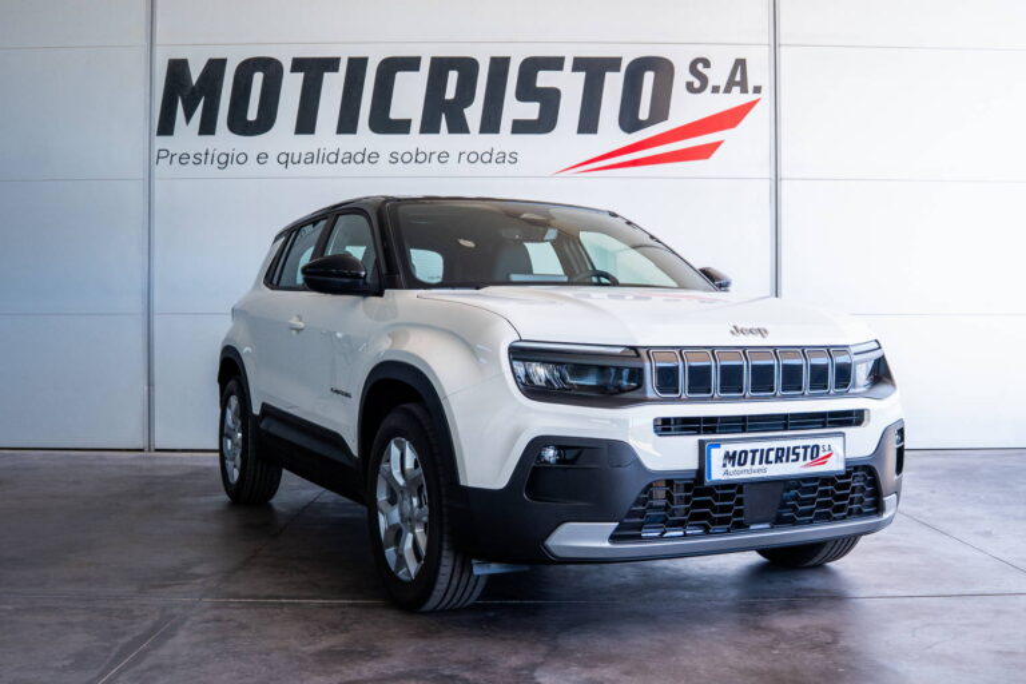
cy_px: 342
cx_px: 513
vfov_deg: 34.2
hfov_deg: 49.6
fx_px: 1111
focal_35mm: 39
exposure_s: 1/400
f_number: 3.5
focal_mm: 26.3
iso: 800
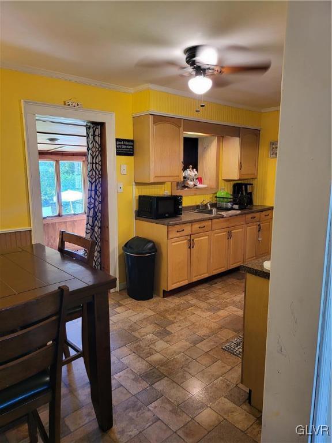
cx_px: 166
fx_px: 307
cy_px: 222
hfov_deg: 56.8
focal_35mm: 24
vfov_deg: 71.6
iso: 200
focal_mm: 5
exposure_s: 1/40
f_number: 1.8
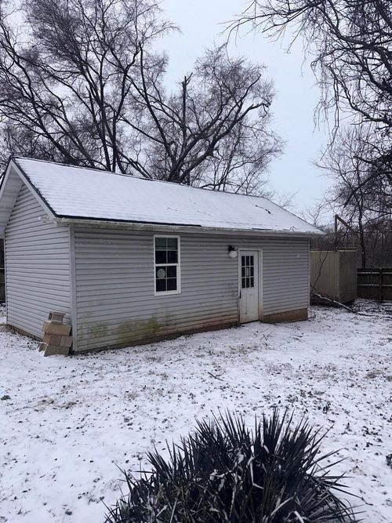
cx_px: 196
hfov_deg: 56.8
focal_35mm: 24
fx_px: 362
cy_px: 262
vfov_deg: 71.6
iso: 64
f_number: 1.78
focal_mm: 6.86
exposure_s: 1/4762
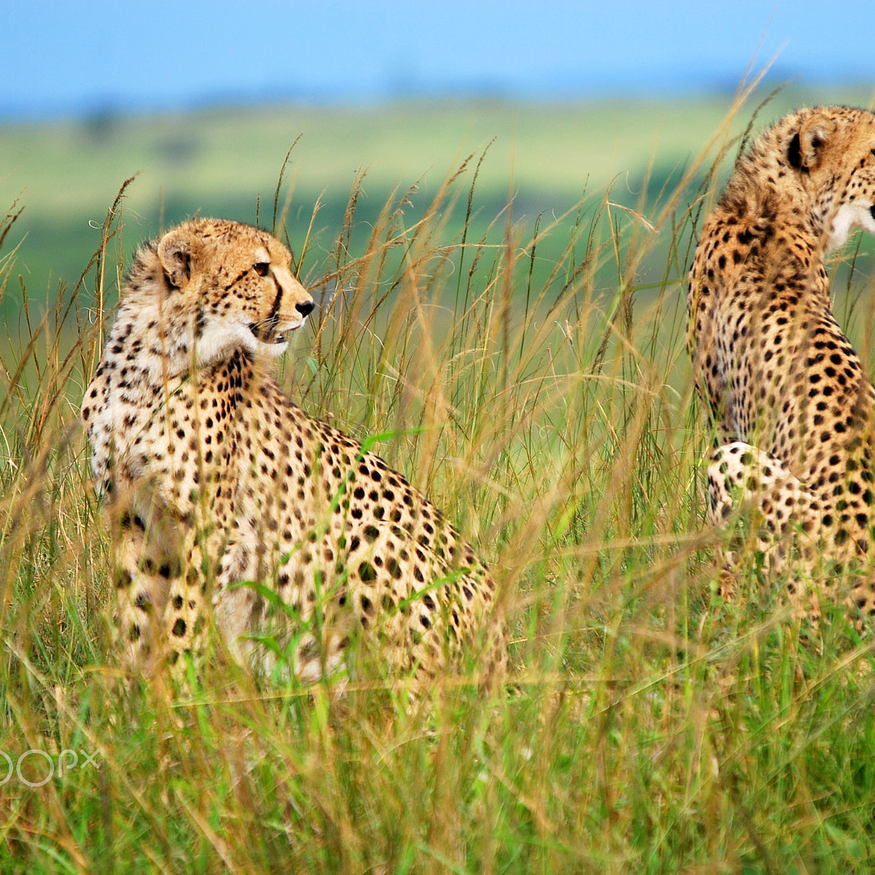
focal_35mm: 765
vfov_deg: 2.3
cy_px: 437
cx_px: 551
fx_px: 21877
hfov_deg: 2.3
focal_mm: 400
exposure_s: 1/200
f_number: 5.6
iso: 100
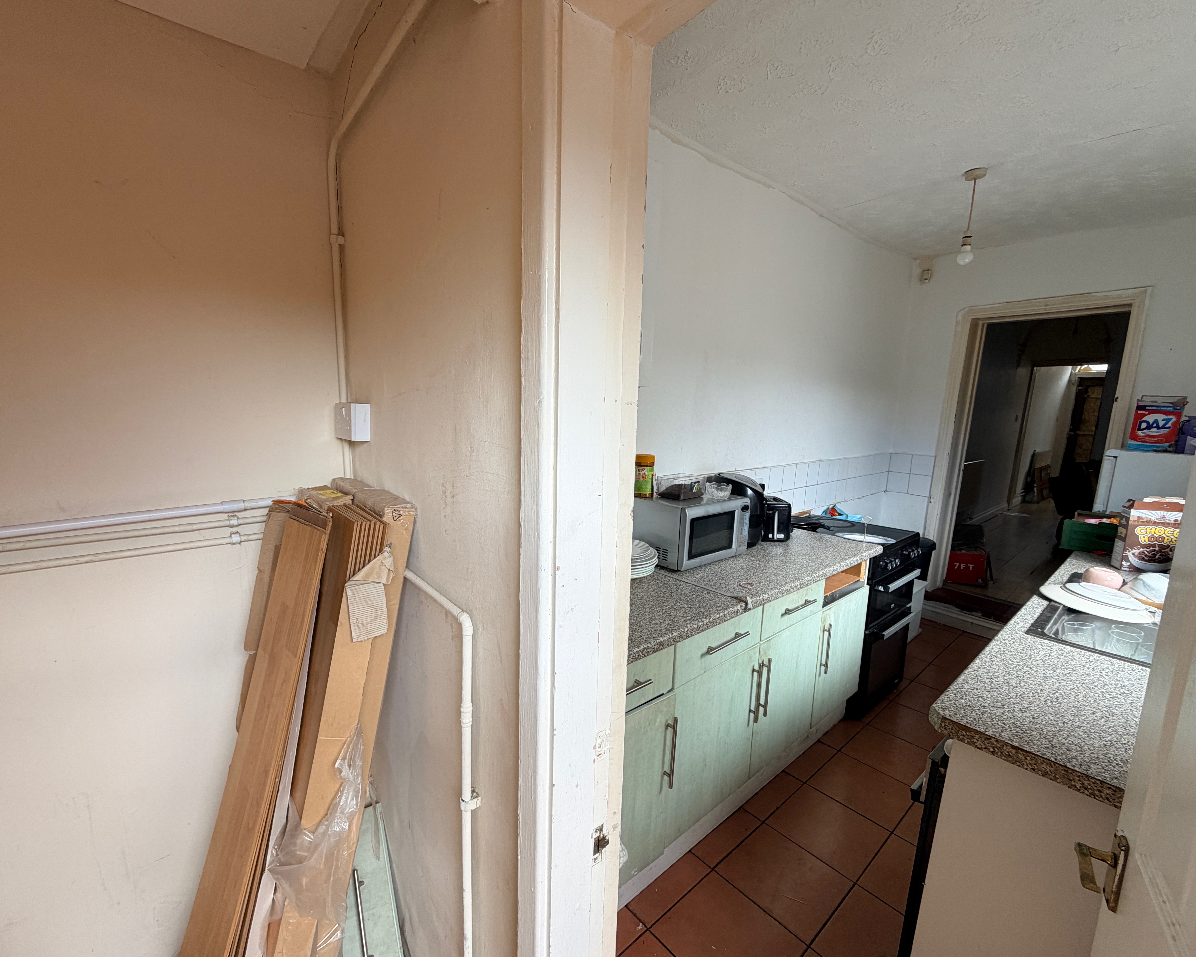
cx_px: 573
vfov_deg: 84.0
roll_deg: -2.0
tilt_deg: -8.8
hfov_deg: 96.7
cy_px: 488
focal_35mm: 15
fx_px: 531
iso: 80
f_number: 2.2
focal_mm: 2.22
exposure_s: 1/121
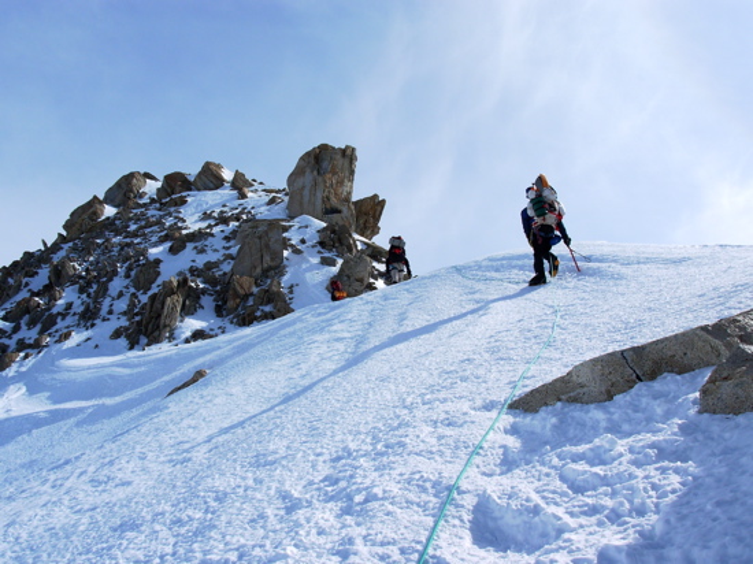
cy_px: 282
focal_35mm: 38
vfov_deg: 37.7
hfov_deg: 49.0
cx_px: 376
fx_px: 826
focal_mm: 6.3
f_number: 4.9
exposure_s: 1/724
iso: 50
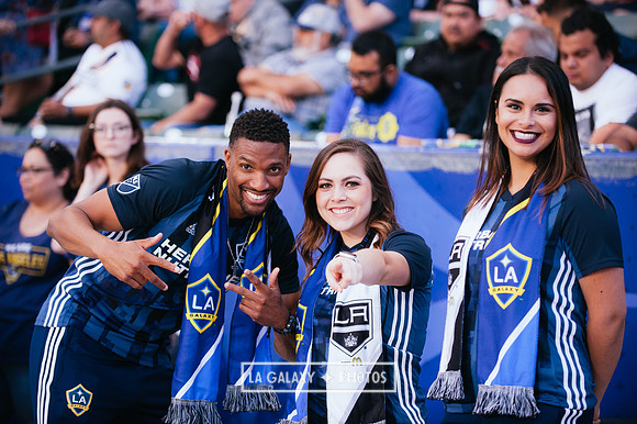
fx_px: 2122
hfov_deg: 17.1
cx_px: 318
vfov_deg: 11.4
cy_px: 212
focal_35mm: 120
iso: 1600
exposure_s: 1/640
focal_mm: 120
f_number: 2.8
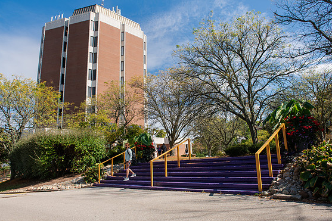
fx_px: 230
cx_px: 172
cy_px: 111
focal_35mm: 25
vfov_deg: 51.3
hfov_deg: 71.5
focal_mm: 24
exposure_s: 1/400
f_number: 8
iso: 250
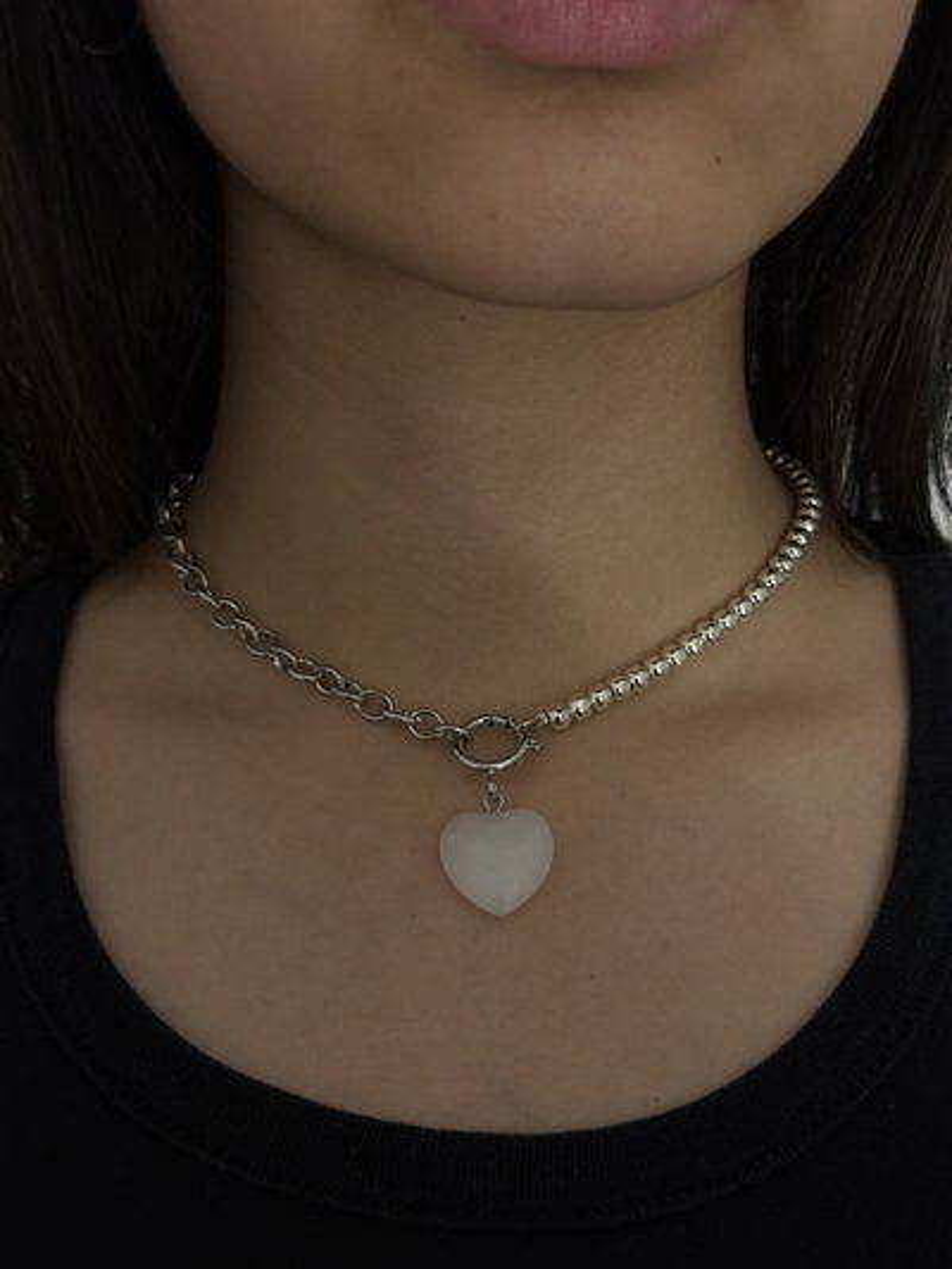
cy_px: 634
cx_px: 476
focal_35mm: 48
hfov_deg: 30.3
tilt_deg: -9.9
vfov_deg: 39.6
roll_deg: -1.0
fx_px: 1759
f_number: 1.78
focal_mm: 6.76
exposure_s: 1/33
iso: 400
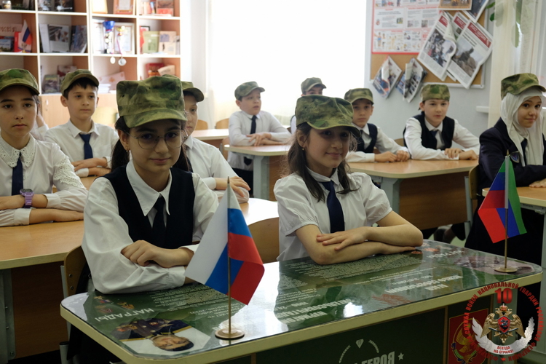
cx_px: 273
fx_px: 743
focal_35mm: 49
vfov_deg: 27.5
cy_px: 182
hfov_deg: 40.3
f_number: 4
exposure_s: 1/200
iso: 1250
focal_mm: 32.9
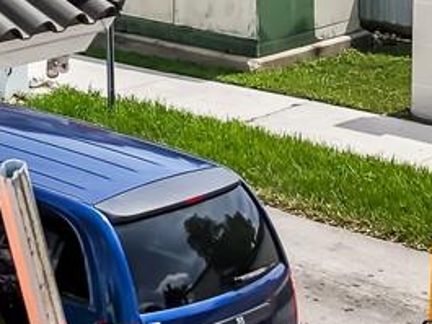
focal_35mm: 145
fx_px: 1810
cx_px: -238
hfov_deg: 12.8
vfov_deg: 10.2
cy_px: 62
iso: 170
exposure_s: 1/800
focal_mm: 8.67
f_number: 1.8
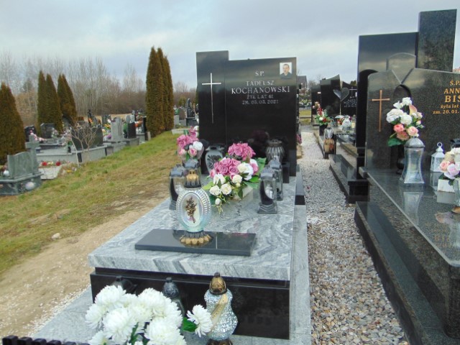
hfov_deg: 65.3
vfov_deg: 51.4
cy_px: 172
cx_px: 230
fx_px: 359
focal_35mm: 27
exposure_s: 1/250
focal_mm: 4.9
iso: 80
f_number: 3
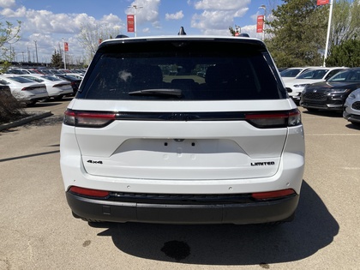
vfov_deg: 49.7
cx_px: 180
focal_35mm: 28
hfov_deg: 63.4
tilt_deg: -13.0
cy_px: 135
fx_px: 291
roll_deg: -1.3
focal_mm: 3.99
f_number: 1.8
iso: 25
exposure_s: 1/4808
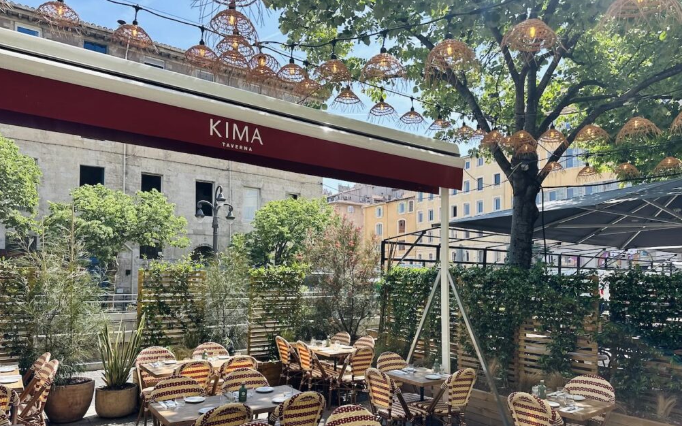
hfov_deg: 70.4
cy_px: 260
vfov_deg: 47.3
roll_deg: -0.1
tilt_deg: +2.5
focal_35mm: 26
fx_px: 483
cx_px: 344
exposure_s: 1/1433
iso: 80
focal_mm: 6.86
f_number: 1.78
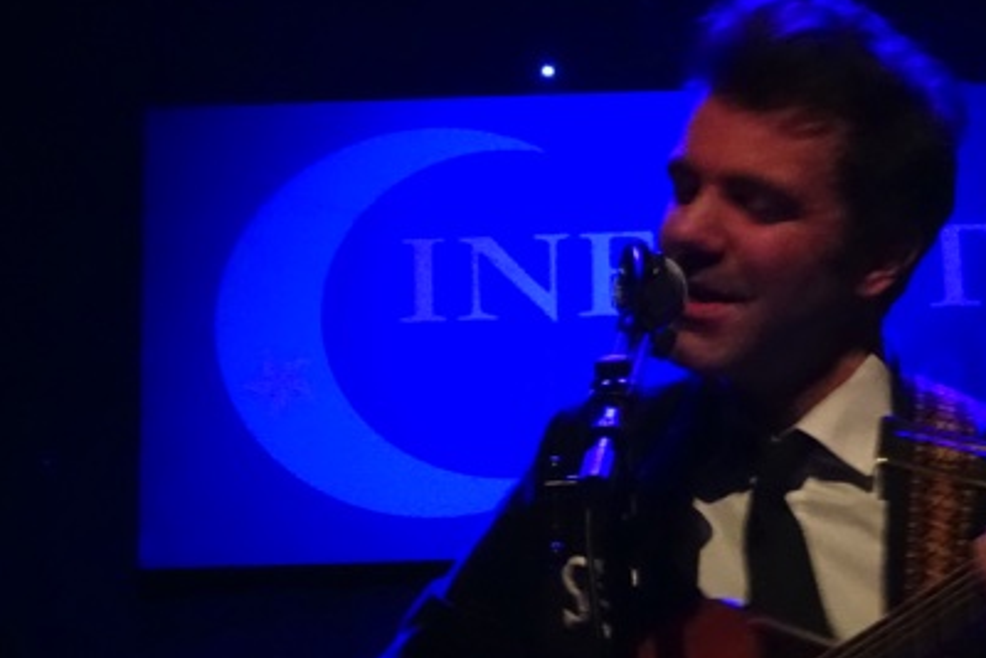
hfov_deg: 12.1
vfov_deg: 8.1
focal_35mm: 169
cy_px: 412
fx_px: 4630
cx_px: 680
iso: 1600
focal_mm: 17.01
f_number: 5
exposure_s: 1/13
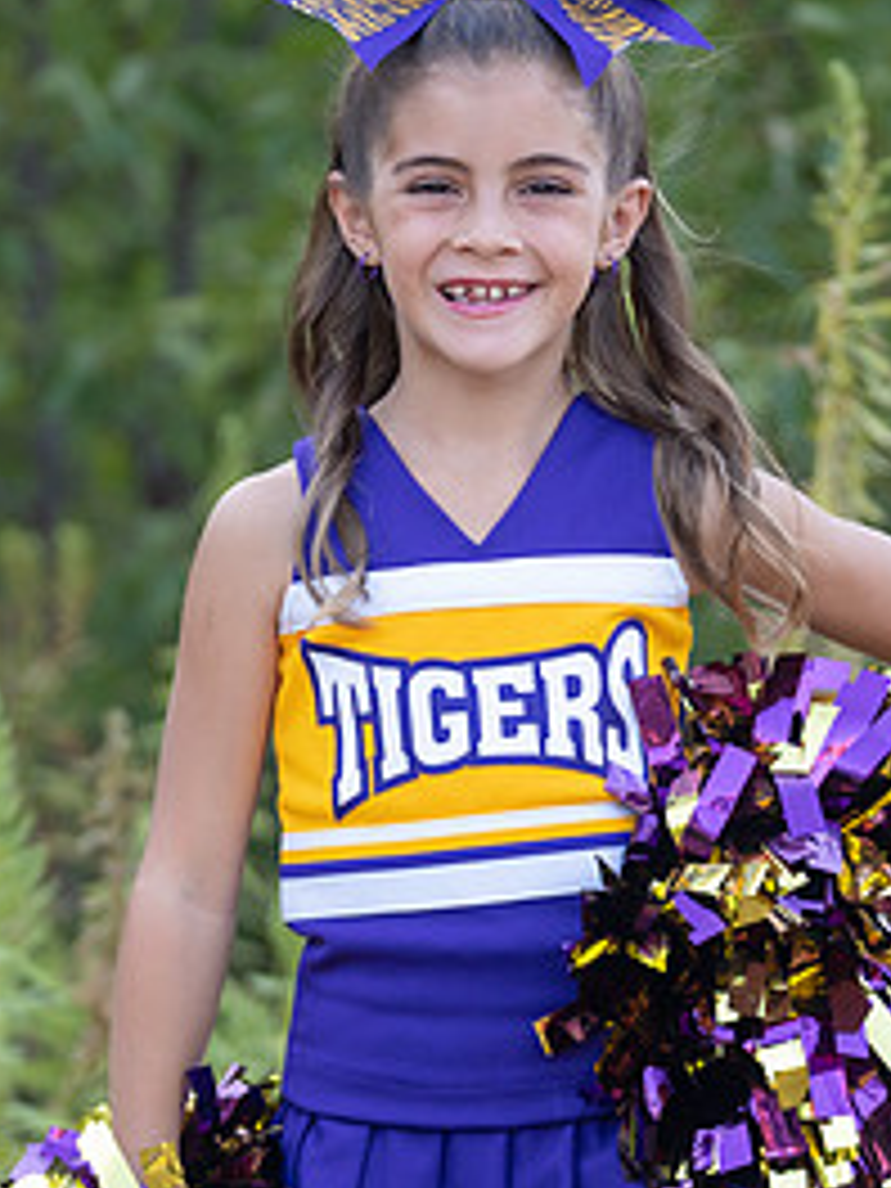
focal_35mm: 295
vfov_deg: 6.7
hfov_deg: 5.0
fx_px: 10124
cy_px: 696
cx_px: 512
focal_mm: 113
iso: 320
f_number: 2.8
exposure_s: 1/320
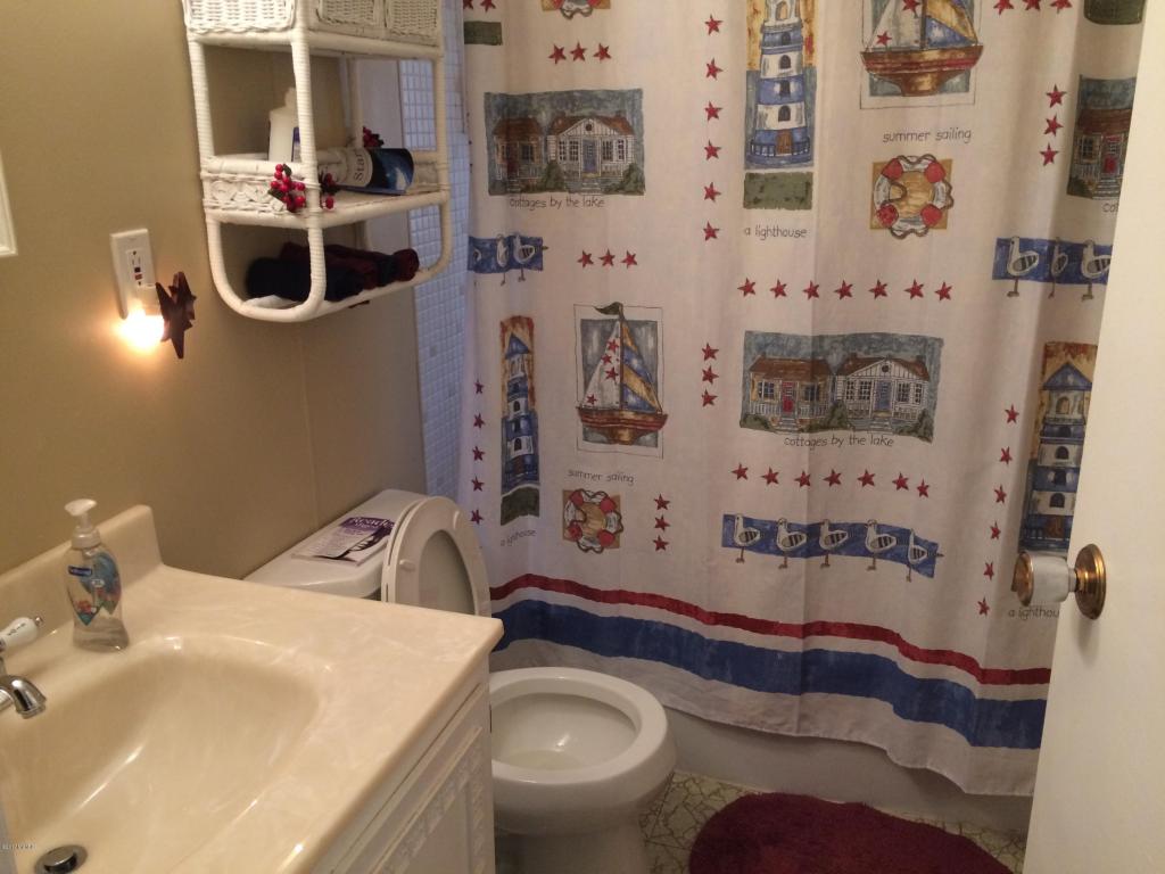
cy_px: 437
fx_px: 976
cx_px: 582
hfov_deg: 61.7
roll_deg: +0.4
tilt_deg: -19.4
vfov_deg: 48.2
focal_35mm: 29
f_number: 2.2
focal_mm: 4.15
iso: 160
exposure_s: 1/30
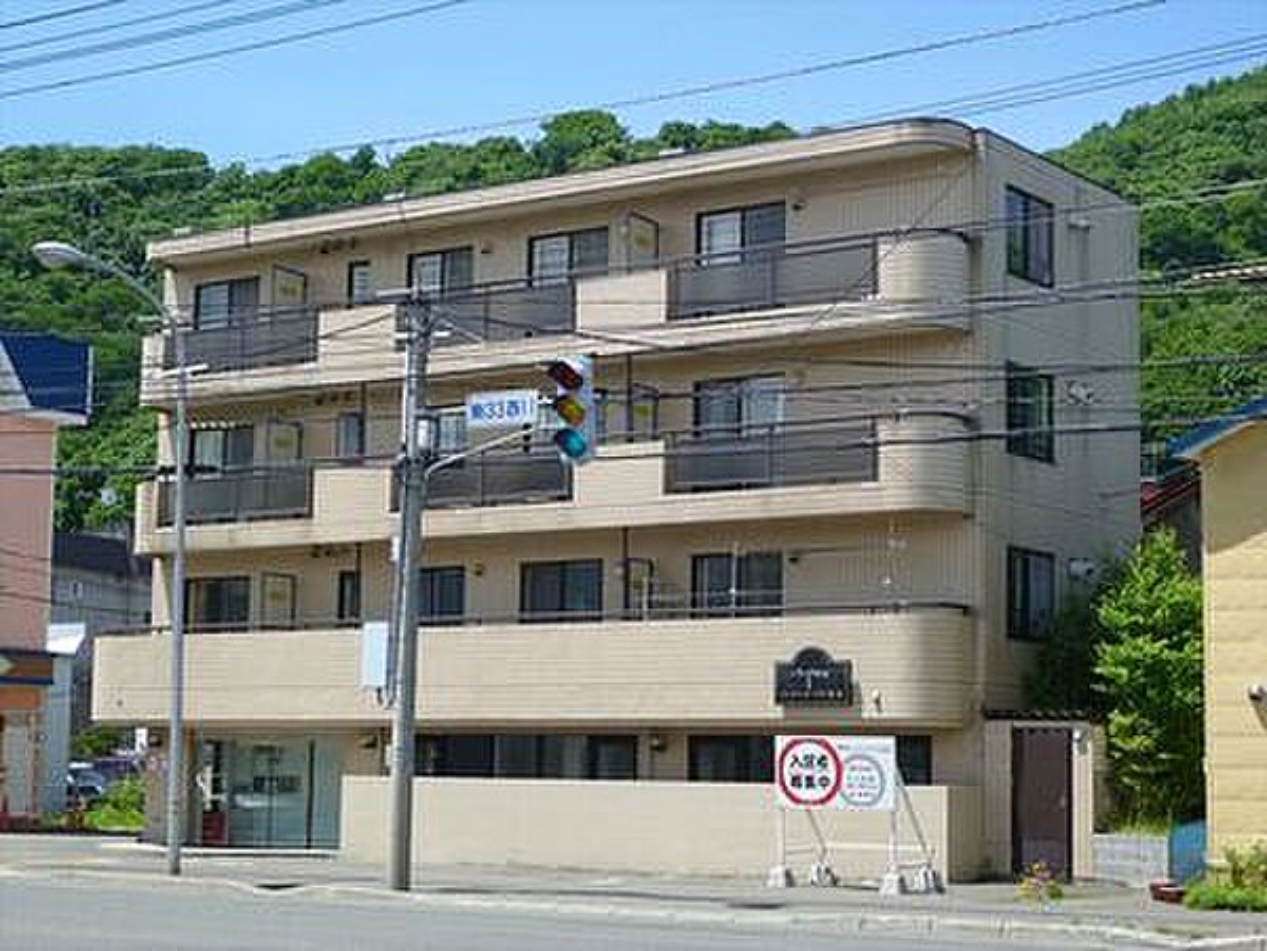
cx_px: 634
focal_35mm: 70
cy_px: 476
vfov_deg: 21.0
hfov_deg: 27.8
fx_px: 2562
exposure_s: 1/250
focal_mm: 12.4
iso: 80
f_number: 5.1
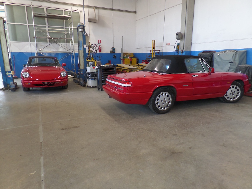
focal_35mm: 23
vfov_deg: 58.9
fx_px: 167
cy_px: 94
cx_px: 126
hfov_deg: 73.9
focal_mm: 4.1
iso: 160
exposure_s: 1/30
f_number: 2.8
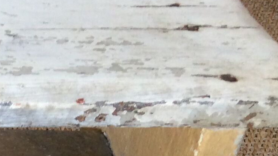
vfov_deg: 9.4
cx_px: -155
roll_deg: -0.1
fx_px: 899
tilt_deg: -42.1
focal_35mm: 122
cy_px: 289
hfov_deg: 15.9
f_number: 2.4
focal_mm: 3.3
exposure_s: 1/25
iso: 50
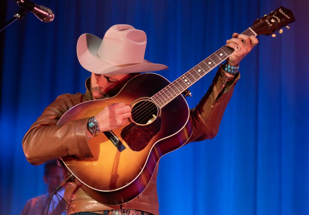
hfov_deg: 16.2
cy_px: 108
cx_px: 146
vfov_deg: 11.3
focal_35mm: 125
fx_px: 1084
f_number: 4
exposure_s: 1/500
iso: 1600
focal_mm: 80
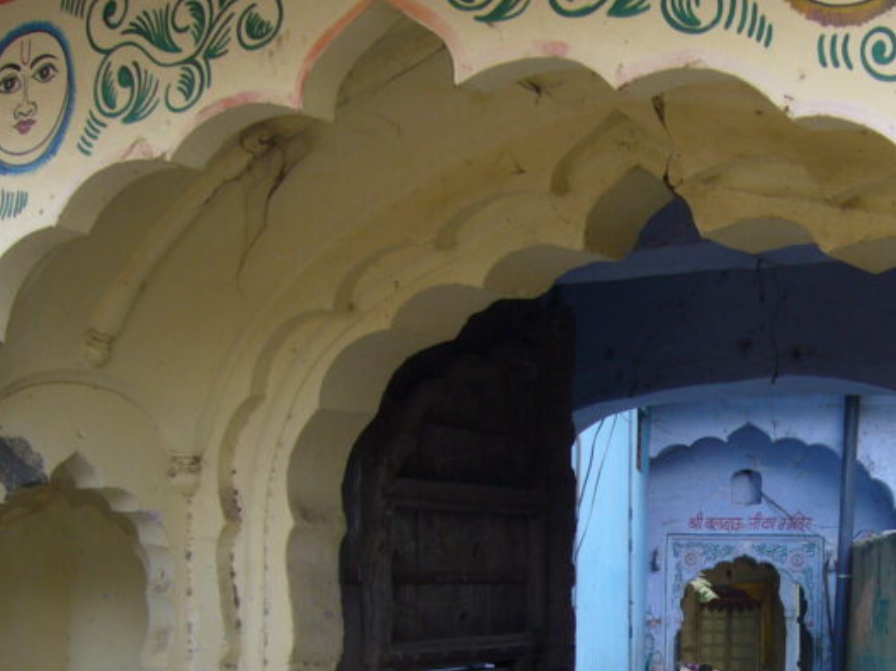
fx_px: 1760
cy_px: 612
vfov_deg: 21.1
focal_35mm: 68
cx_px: 740
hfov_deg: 27.9
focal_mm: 5.8
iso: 80
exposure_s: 1/125
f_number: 2.8
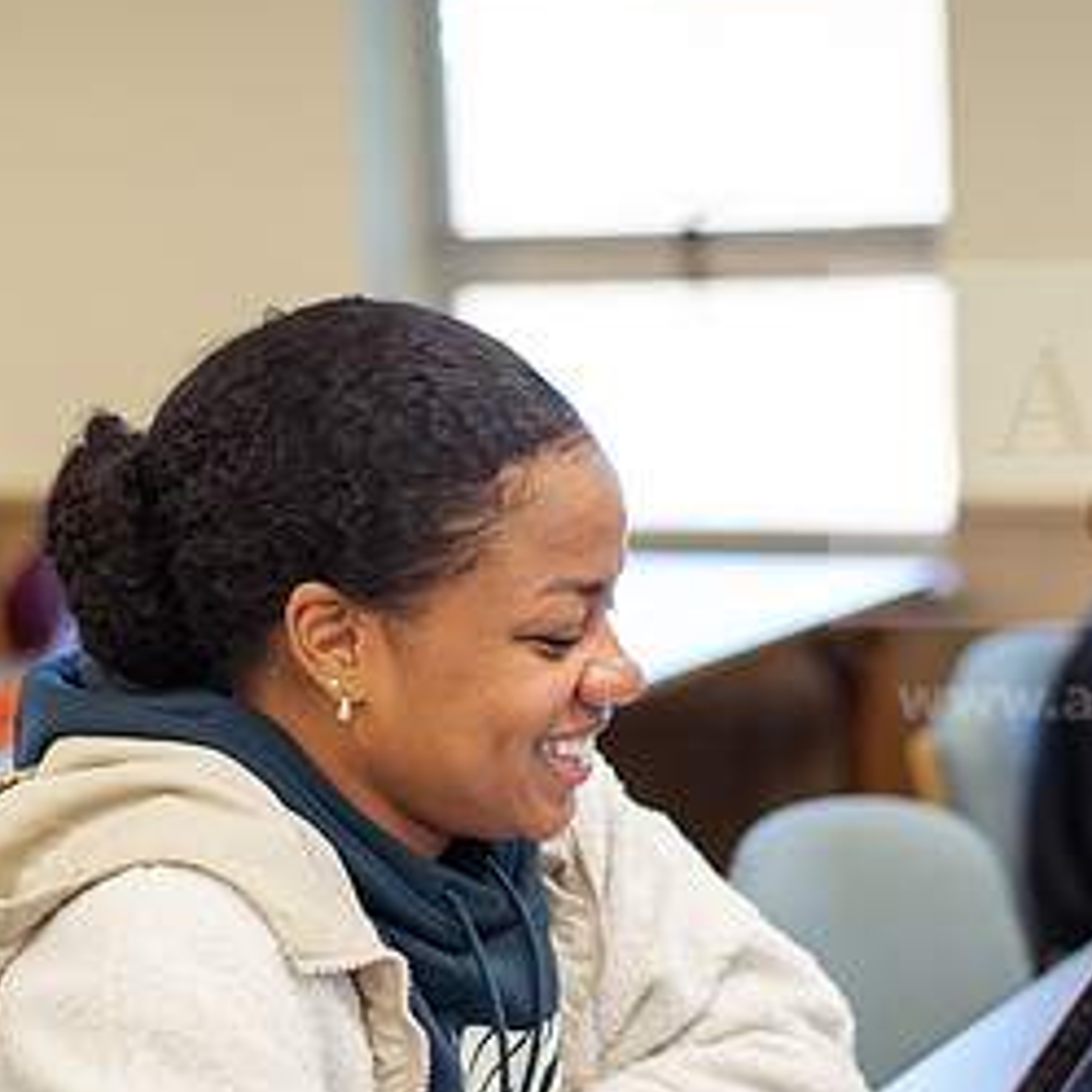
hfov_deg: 17.5
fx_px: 3533
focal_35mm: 99
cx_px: 697
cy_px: 792
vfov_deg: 17.5
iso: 800
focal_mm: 50
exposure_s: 1/200
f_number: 2
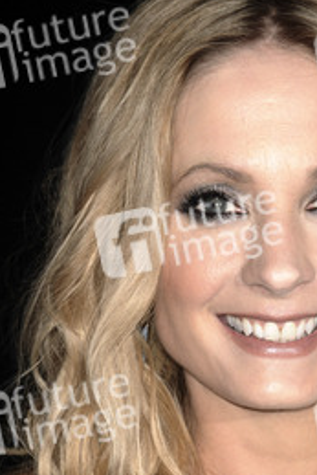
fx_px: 5049
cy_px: 326
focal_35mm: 383
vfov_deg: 5.4
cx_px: 243
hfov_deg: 3.6
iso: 200
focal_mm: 165
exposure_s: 1/200
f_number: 4
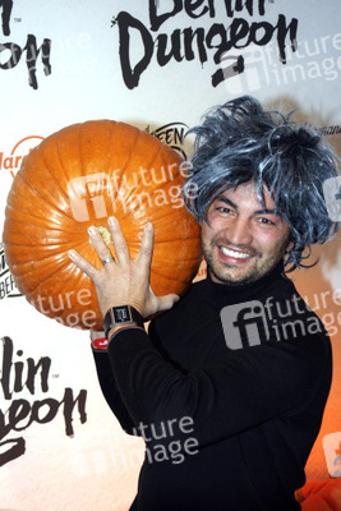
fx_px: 1171
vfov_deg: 24.6
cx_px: 170
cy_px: 256
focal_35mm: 82
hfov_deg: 16.6
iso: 1000
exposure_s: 1/400
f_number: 5.6
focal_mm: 55
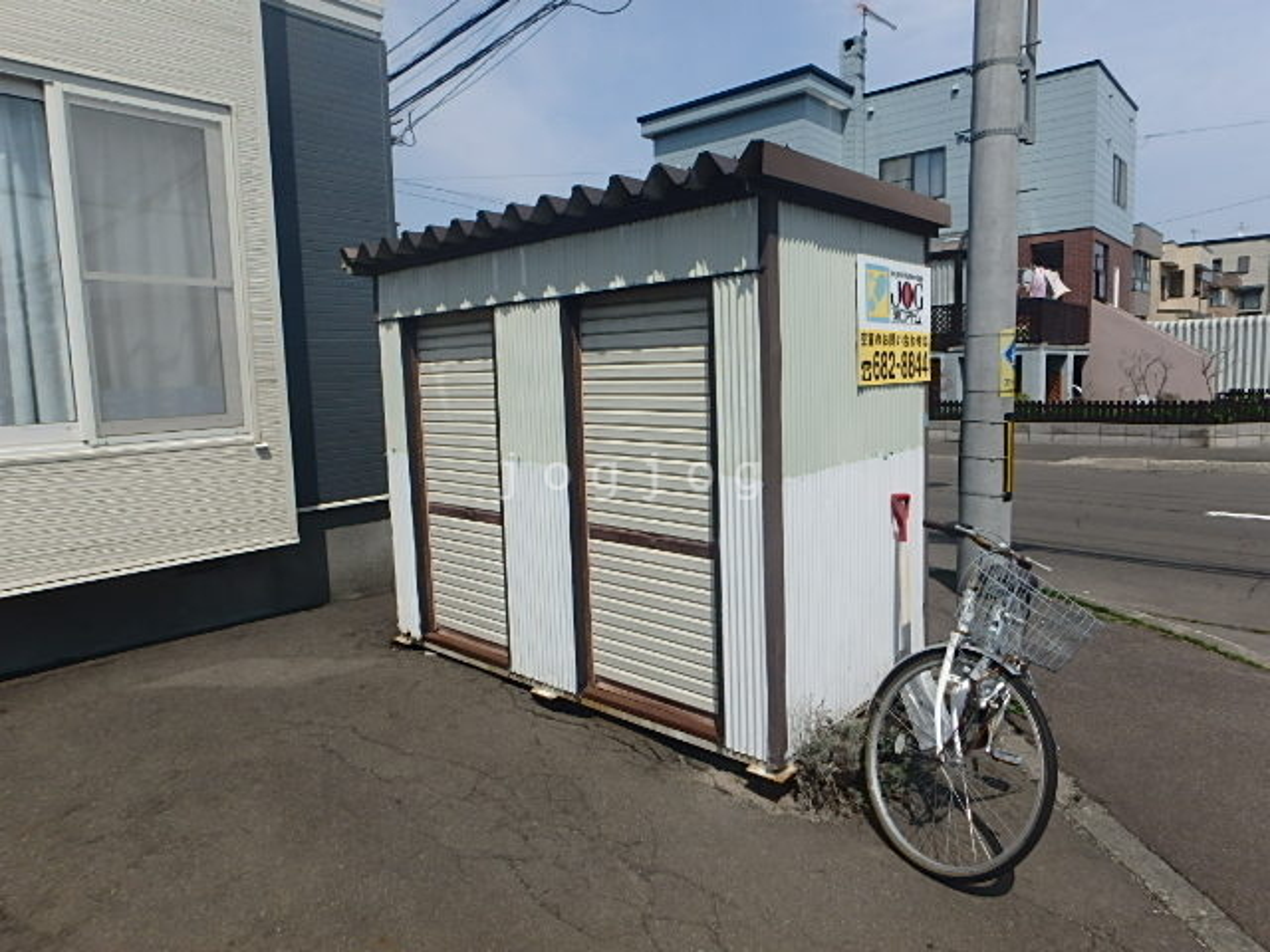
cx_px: 635
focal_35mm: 21
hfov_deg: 79.0
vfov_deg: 63.4
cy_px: 476
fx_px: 770
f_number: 6
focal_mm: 3.7
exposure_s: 1/800
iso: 125
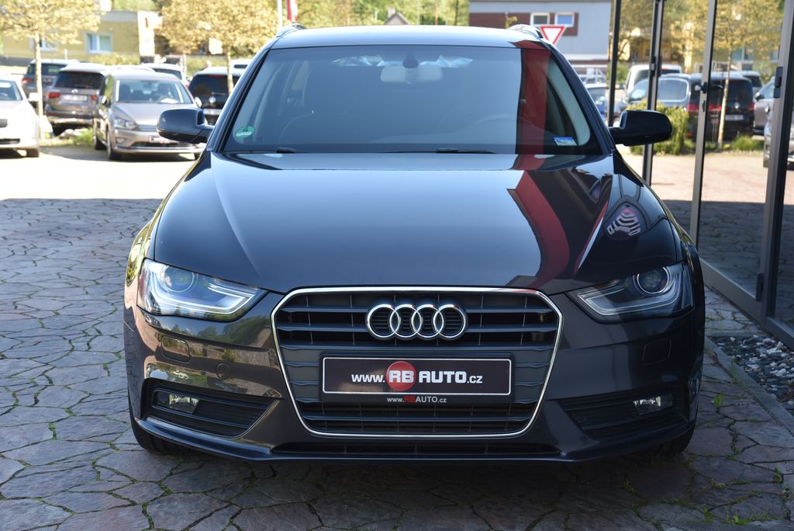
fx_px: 1280
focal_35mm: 58
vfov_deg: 23.4
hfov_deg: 34.5
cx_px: 397
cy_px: 266
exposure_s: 1/160
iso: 500
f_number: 6.3
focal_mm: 58
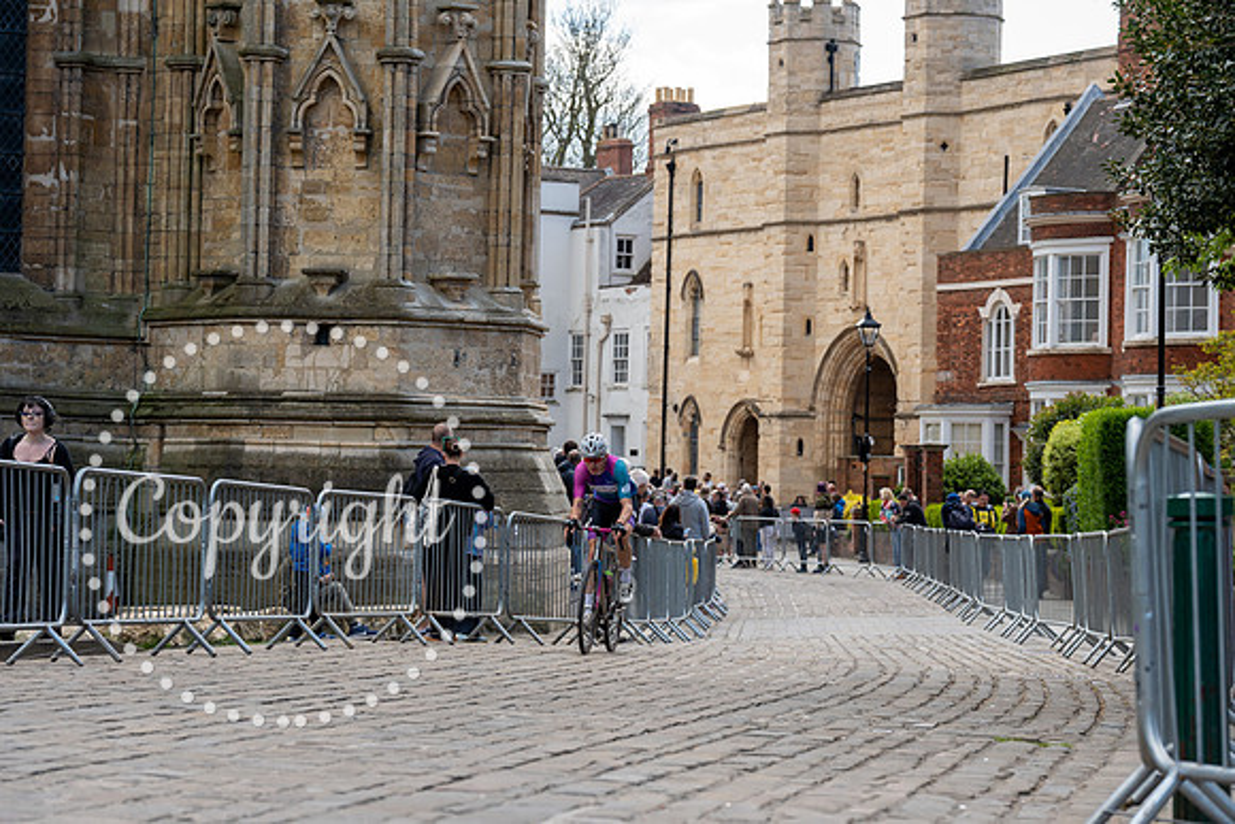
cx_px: 618
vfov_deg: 14.4
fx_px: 3260
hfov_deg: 21.5
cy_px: 412
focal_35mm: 95
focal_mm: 95
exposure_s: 1/1000
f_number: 5
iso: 640
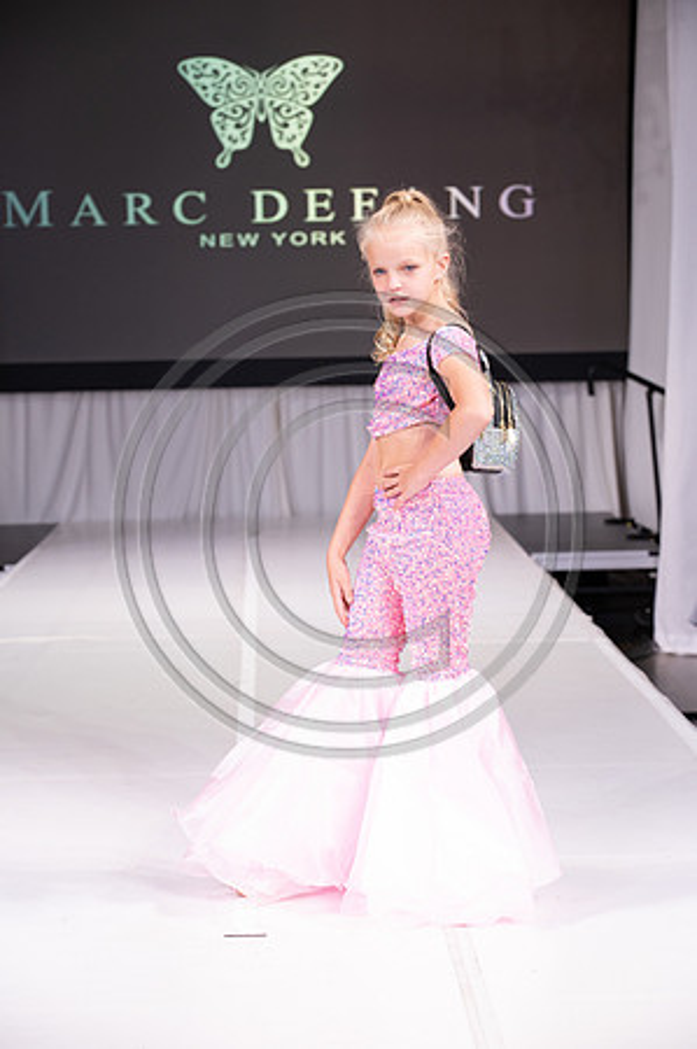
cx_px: 348
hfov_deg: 14.4
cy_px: 524
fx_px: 2765
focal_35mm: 95
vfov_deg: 21.5
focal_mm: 95
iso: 2000
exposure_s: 1/400
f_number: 5.6
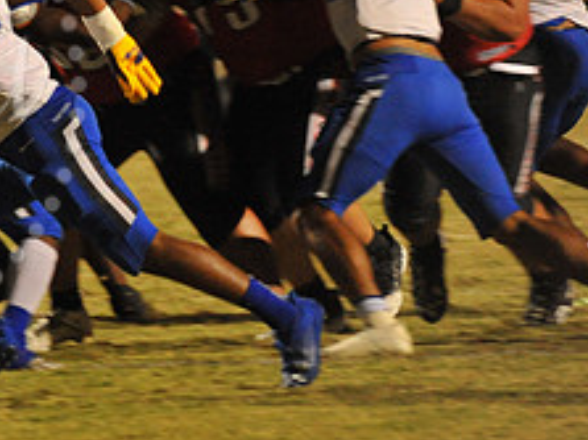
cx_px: -166
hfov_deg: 4.0
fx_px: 8489
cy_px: 90
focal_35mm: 500
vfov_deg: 3.0
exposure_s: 1/200
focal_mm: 200
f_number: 5.6
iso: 5000
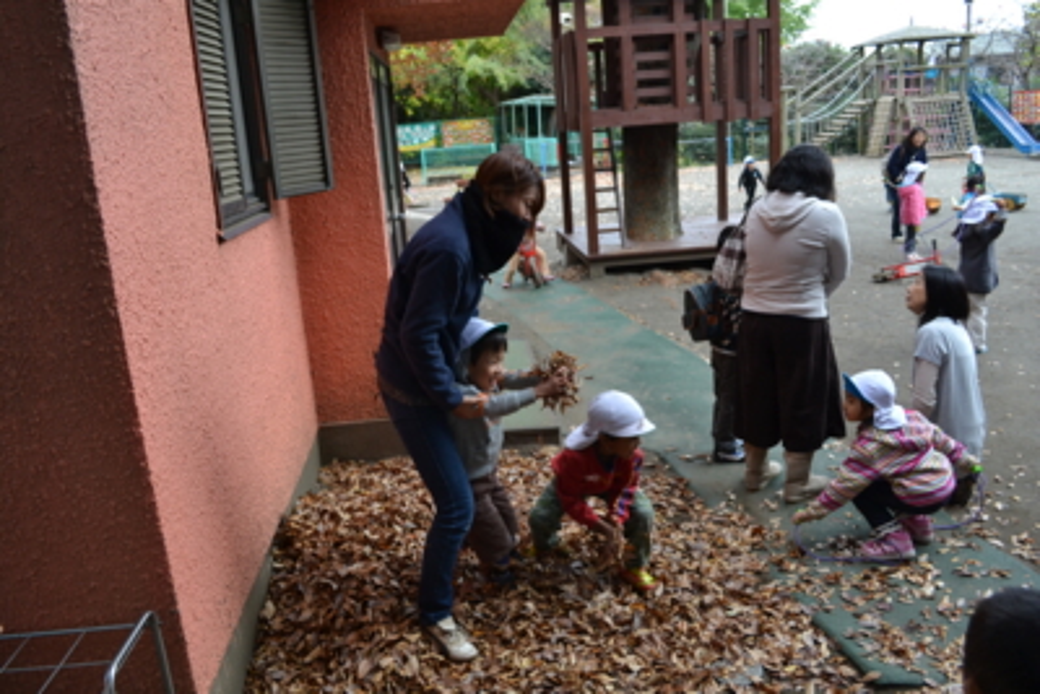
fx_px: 867
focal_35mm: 30
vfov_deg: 43.6
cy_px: 347
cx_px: 520
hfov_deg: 61.9
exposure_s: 1/100
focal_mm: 20
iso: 400
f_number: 5
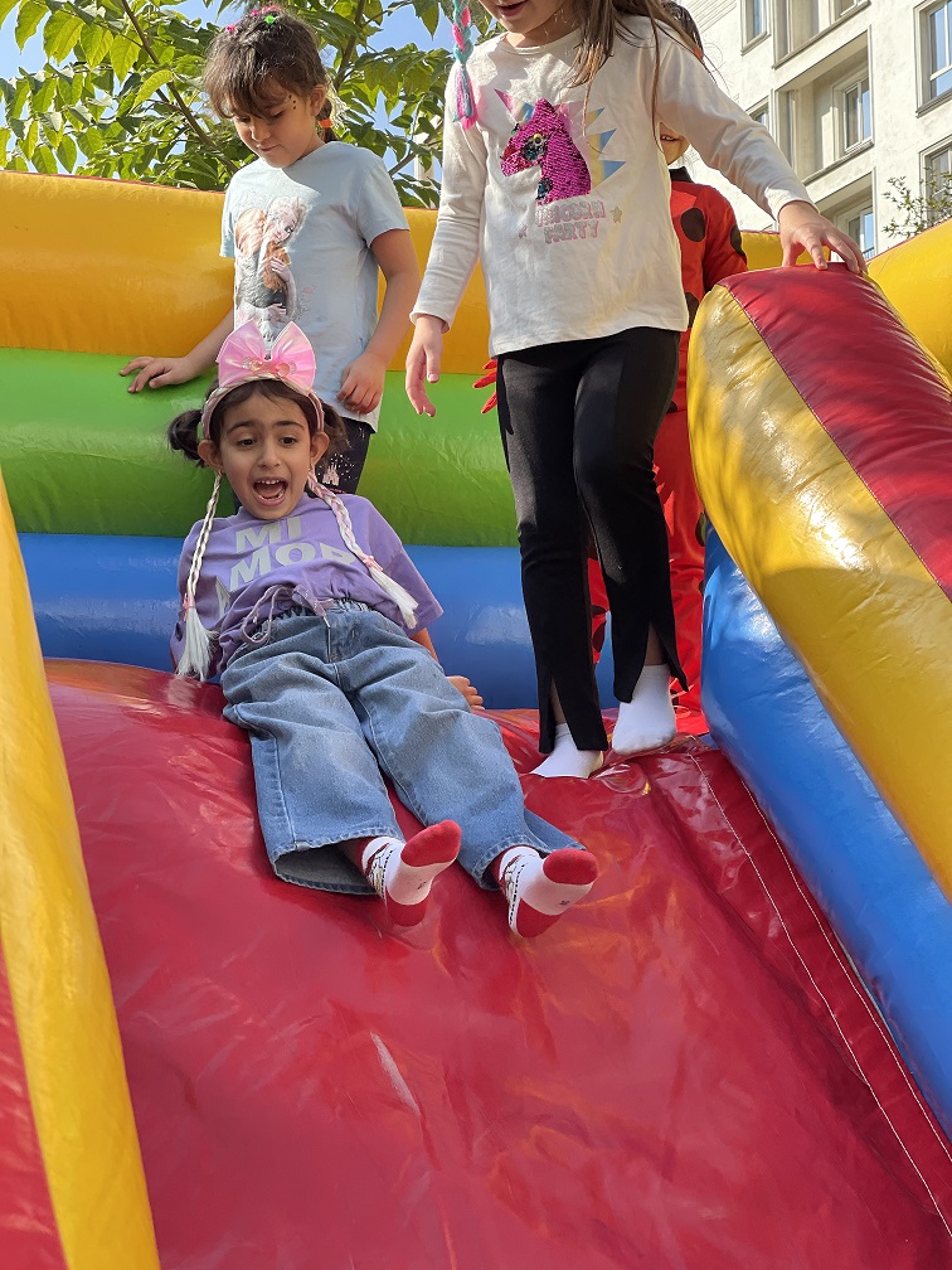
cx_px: 476
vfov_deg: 30.3
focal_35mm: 64
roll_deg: +1.2
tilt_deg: +6.2
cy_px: 635
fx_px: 2347
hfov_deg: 22.9
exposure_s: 1/389
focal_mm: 7.5
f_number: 2.2
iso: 32
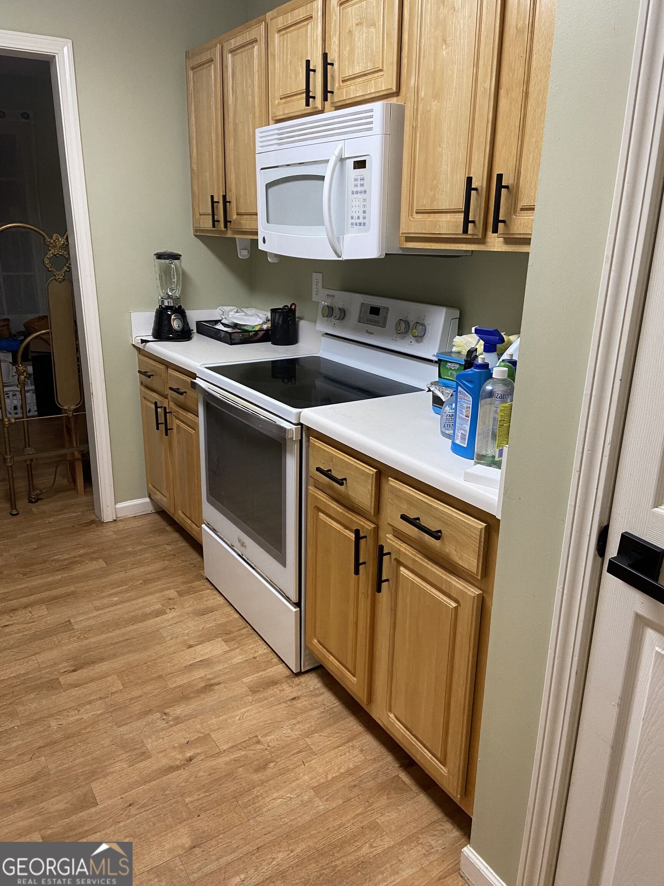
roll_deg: -1.0
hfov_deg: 53.1
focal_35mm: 26
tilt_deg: -16.8
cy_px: 443
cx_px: 332
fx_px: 665
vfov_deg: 67.3
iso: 125
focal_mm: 4.25
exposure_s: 1/60
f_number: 1.8
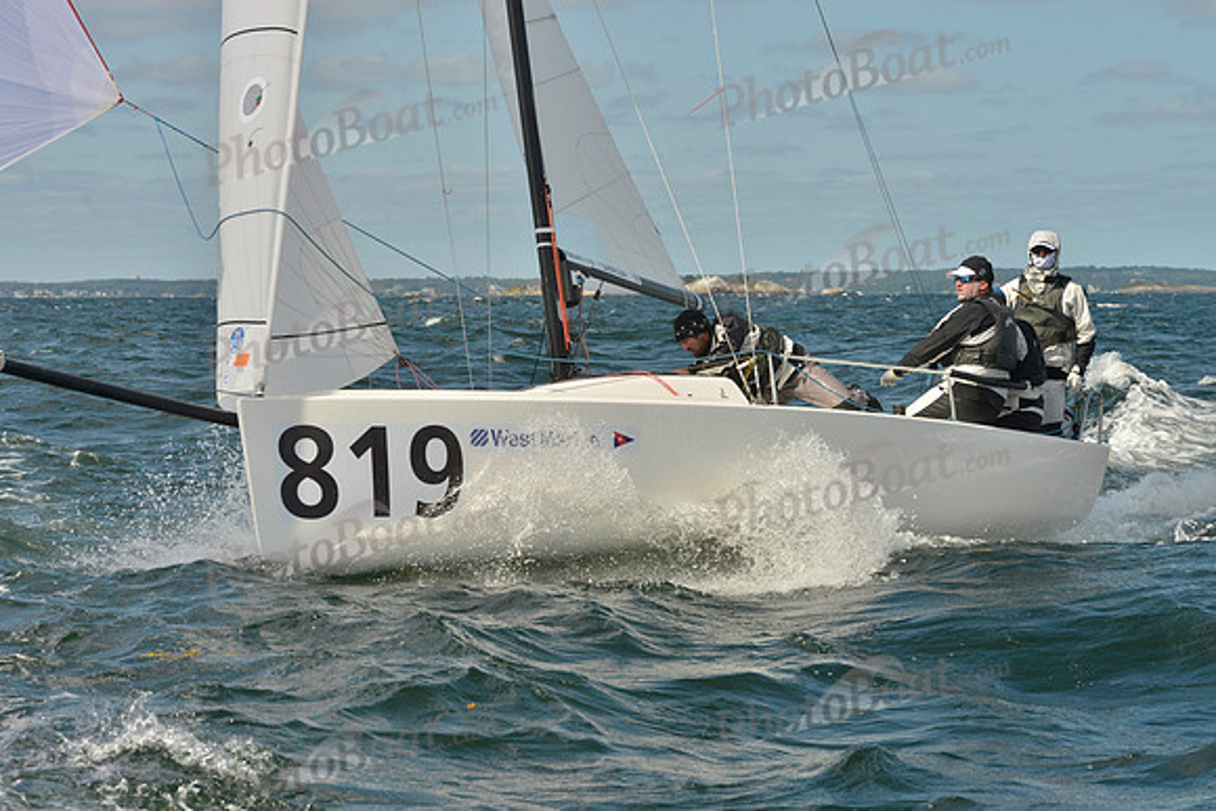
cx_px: 608
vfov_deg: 14.4
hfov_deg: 21.5
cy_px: 406
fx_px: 3209
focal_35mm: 95
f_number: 11
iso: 400
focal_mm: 95
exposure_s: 1/1000
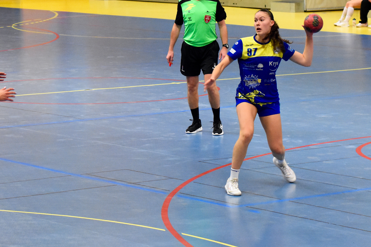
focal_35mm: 171
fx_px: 1762
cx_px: 238
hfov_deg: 12.0
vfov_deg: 8.0
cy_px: 72
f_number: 4.5
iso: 5000
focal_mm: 78
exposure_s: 1/320
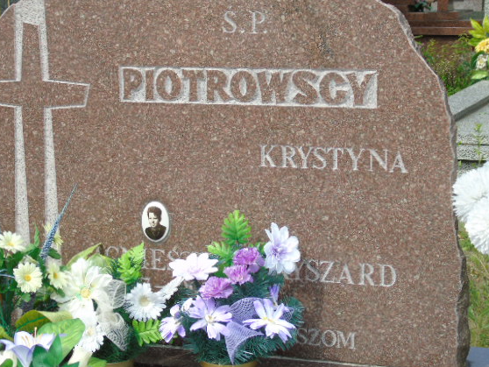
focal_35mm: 94
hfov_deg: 20.8
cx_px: 211
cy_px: 161
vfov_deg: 15.7
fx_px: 1328
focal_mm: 15
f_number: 4.1
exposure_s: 1/320
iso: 80
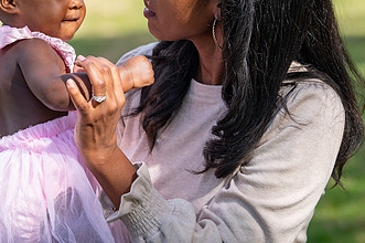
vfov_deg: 7.1
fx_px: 1955
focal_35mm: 193
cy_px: 46
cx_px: 139
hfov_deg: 10.7
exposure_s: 1/1250
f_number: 4
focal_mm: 110
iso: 250
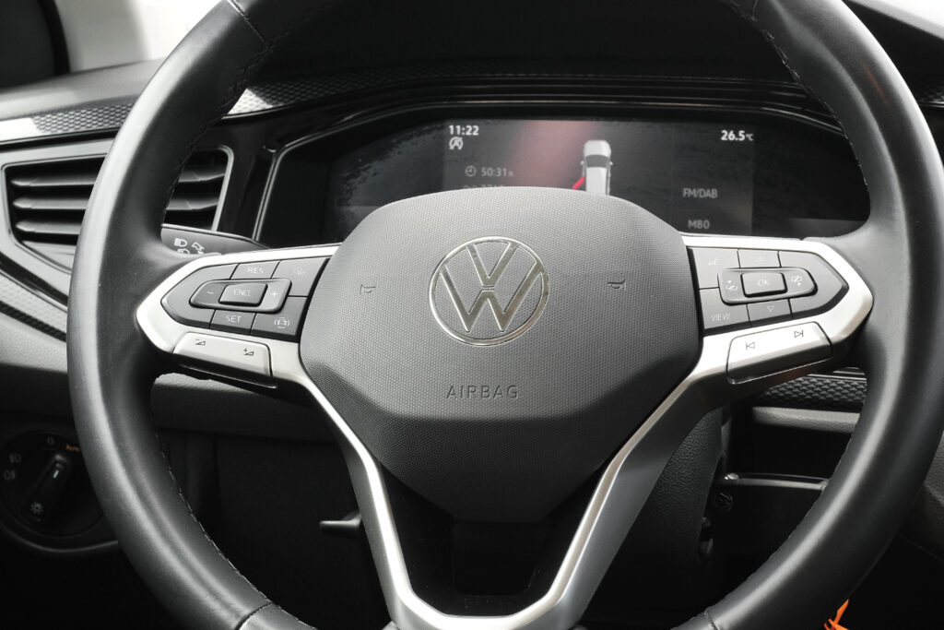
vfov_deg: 20.0
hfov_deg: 29.7
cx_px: 472
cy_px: 315
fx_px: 1783
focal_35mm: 68
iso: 2000
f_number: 9
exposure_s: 1/160
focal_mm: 45
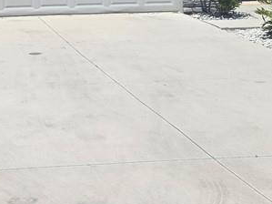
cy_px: -133
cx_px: 75
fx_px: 966
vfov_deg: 11.4
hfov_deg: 16.0
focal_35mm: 123
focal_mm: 6.25
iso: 50
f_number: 1.7
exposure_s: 1/7944
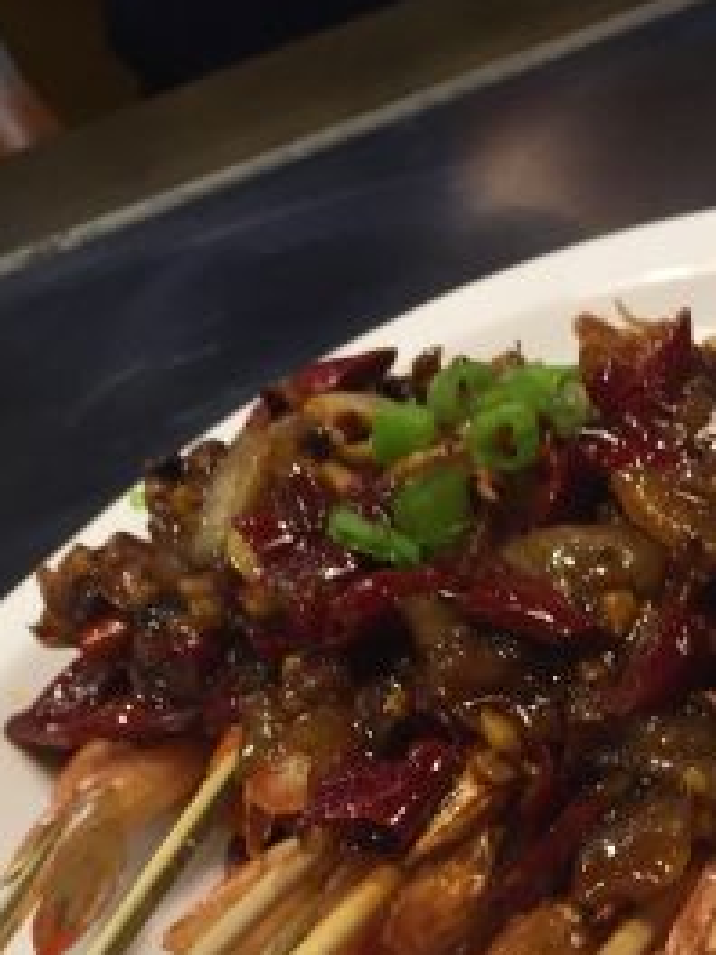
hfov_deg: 19.1
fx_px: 2124
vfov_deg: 23.6
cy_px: 1085
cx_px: 400
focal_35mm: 77
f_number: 2.2
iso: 64
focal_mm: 4.15
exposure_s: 1/30
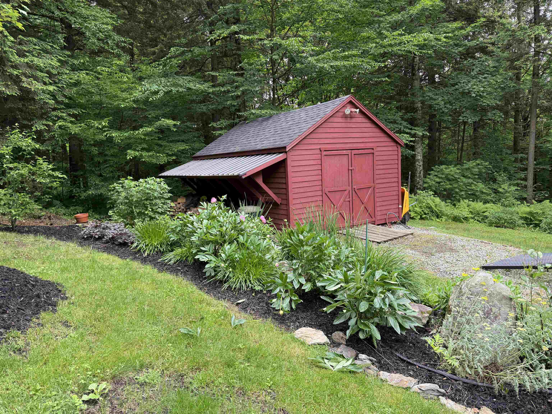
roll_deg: +4.3
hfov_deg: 71.6
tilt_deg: -8.2
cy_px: 207
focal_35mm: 24
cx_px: 276
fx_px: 383
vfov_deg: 56.8
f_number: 1.78
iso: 200
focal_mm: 6.76
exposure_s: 1/97
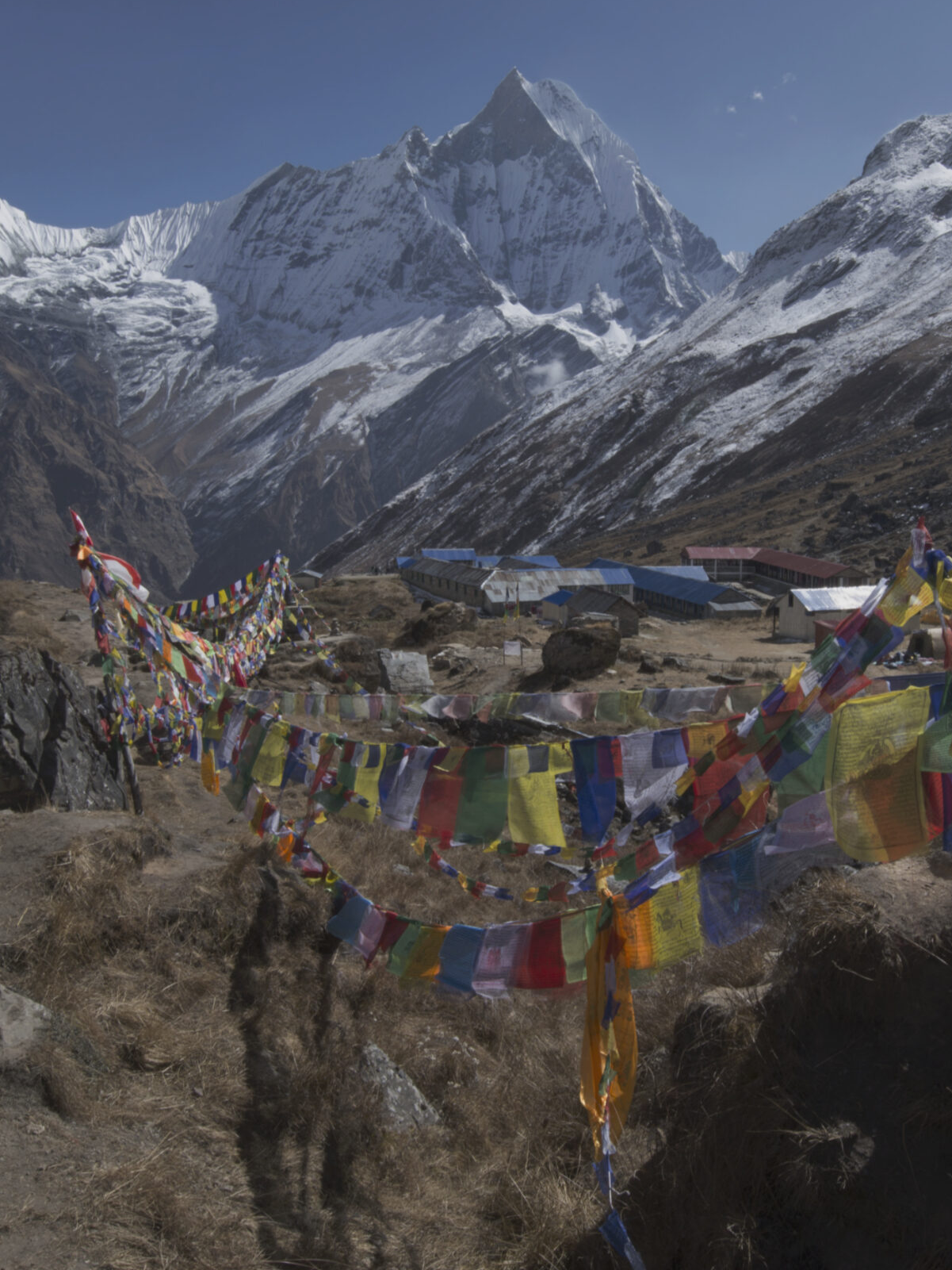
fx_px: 990
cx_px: 534
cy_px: 648
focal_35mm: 27
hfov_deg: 51.2
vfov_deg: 65.3
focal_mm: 18
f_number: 22
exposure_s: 1/60
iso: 125
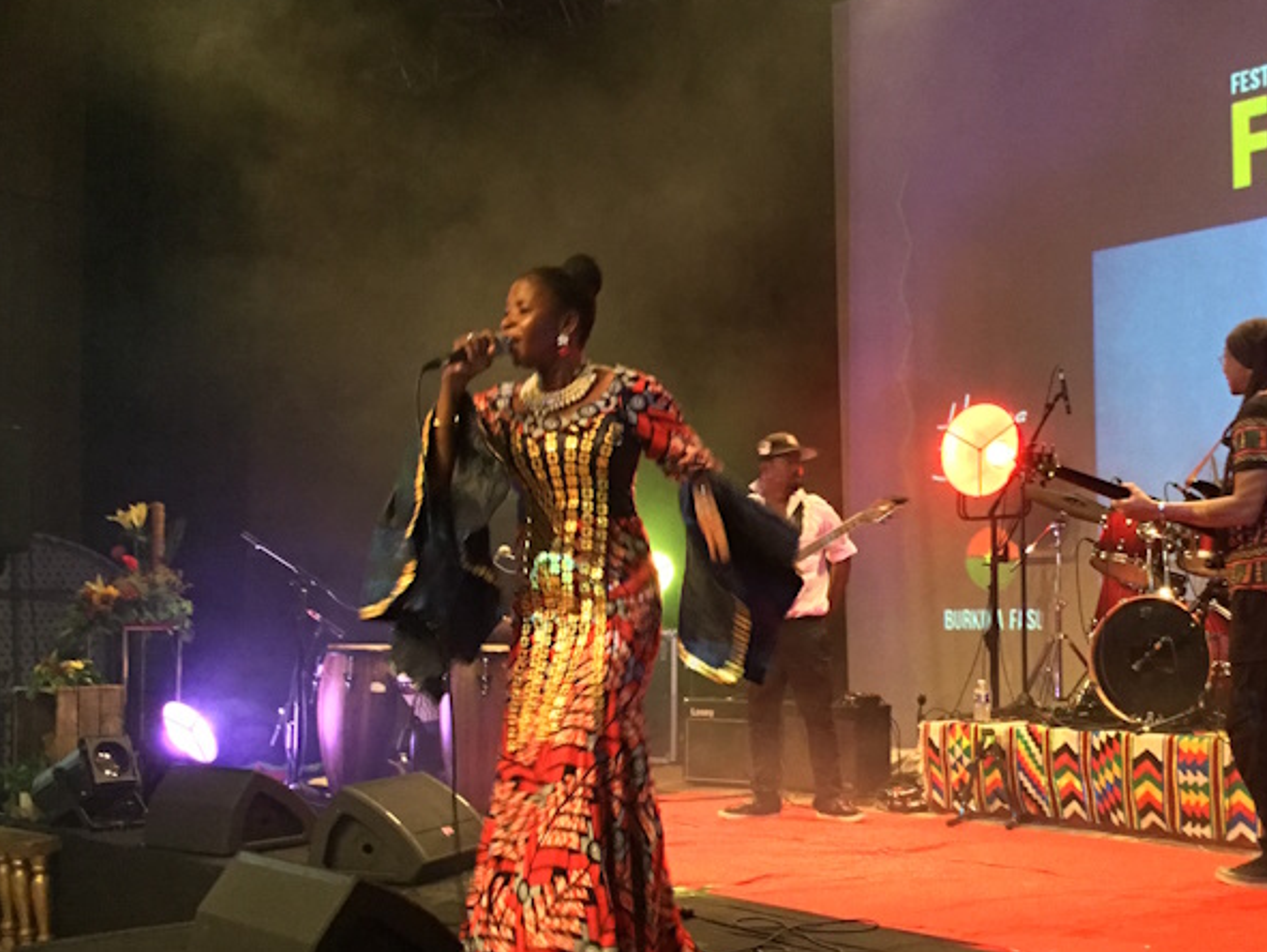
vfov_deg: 36.8
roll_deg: +0.6
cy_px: 549
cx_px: 791
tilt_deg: +4.5
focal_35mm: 39
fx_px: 1428
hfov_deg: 47.4
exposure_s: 1/17
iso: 400
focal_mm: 3.3
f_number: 2.4
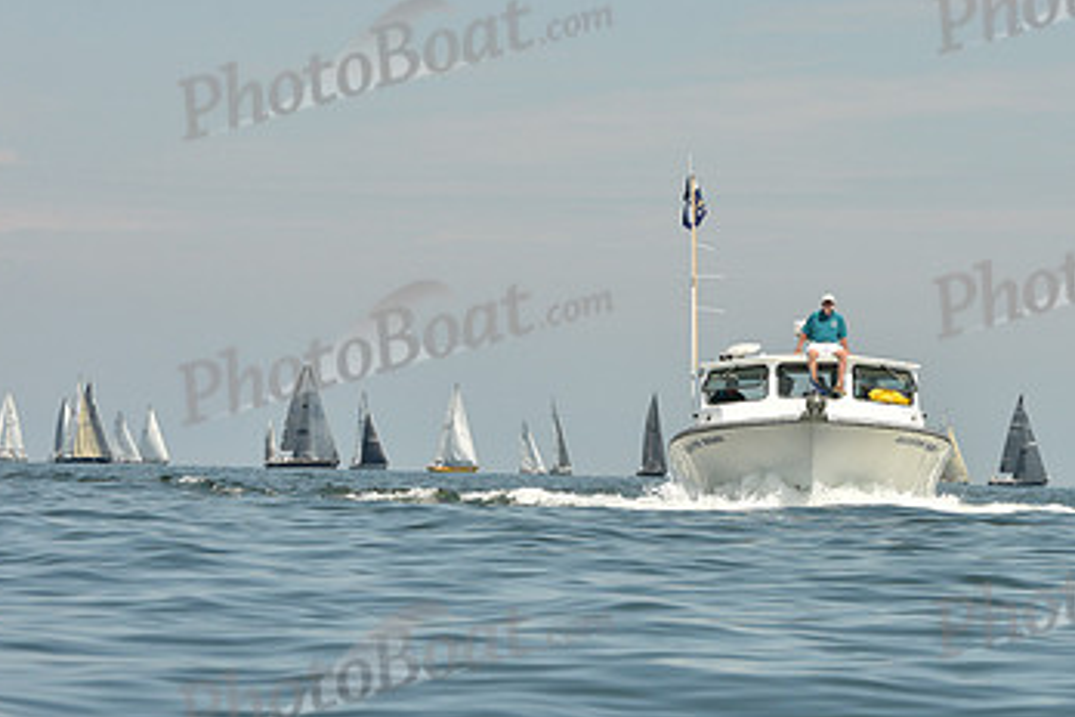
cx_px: 775
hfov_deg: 8.2
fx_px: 7465
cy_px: 462
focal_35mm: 250
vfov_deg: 5.5
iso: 320
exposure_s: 1/1250
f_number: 10
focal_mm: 150
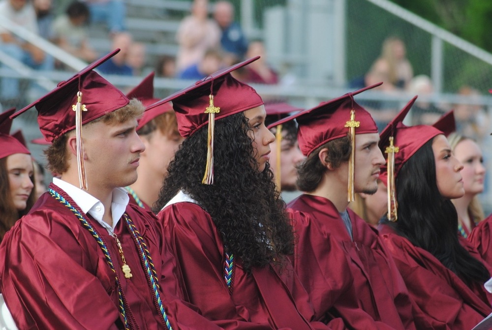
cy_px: 165
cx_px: 246
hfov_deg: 7.6
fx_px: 3697
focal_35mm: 270
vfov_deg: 5.1
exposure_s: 1/500
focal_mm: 180
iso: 360
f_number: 5.6
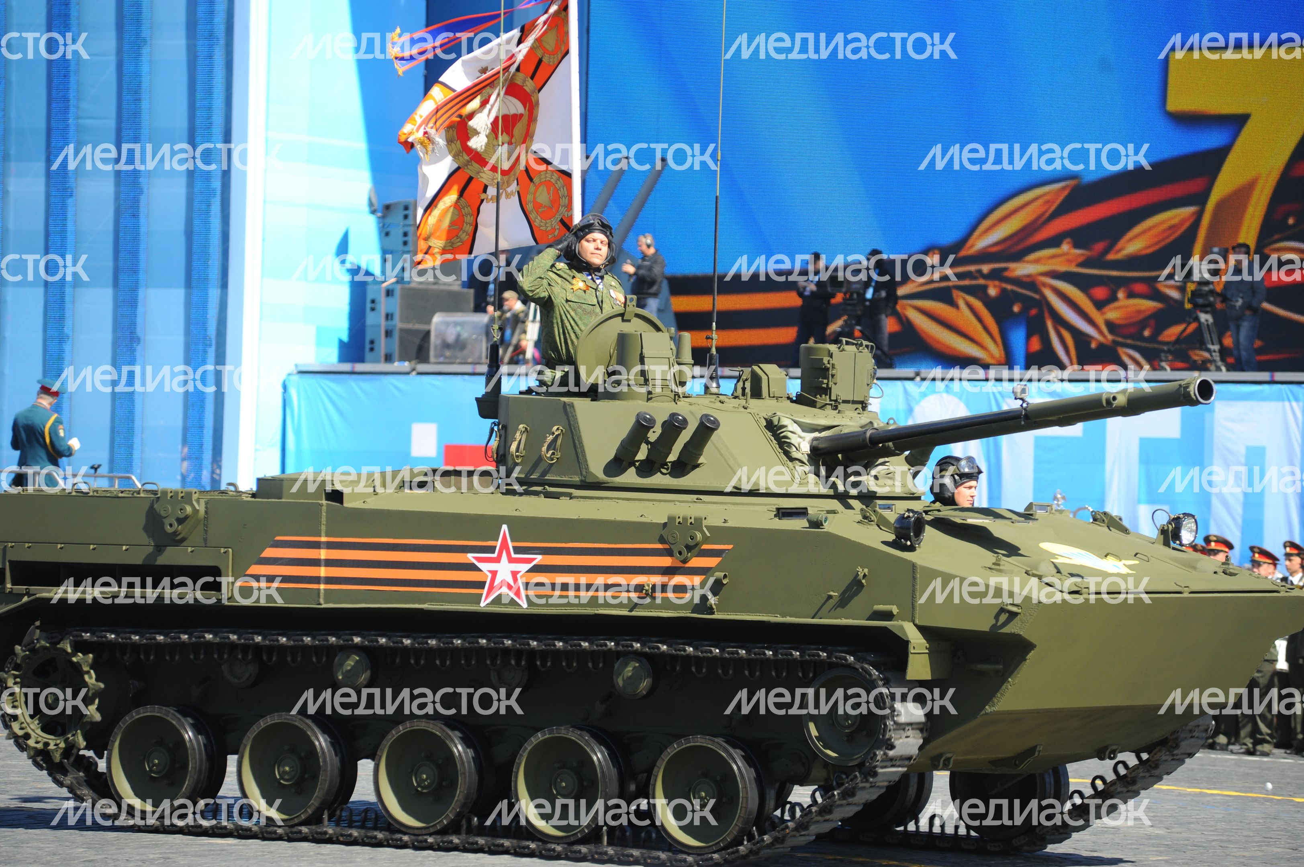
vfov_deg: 8.1
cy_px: 434
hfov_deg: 12.1
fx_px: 6154
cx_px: 652
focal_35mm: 170
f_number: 5.6
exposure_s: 1/400
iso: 500
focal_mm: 170
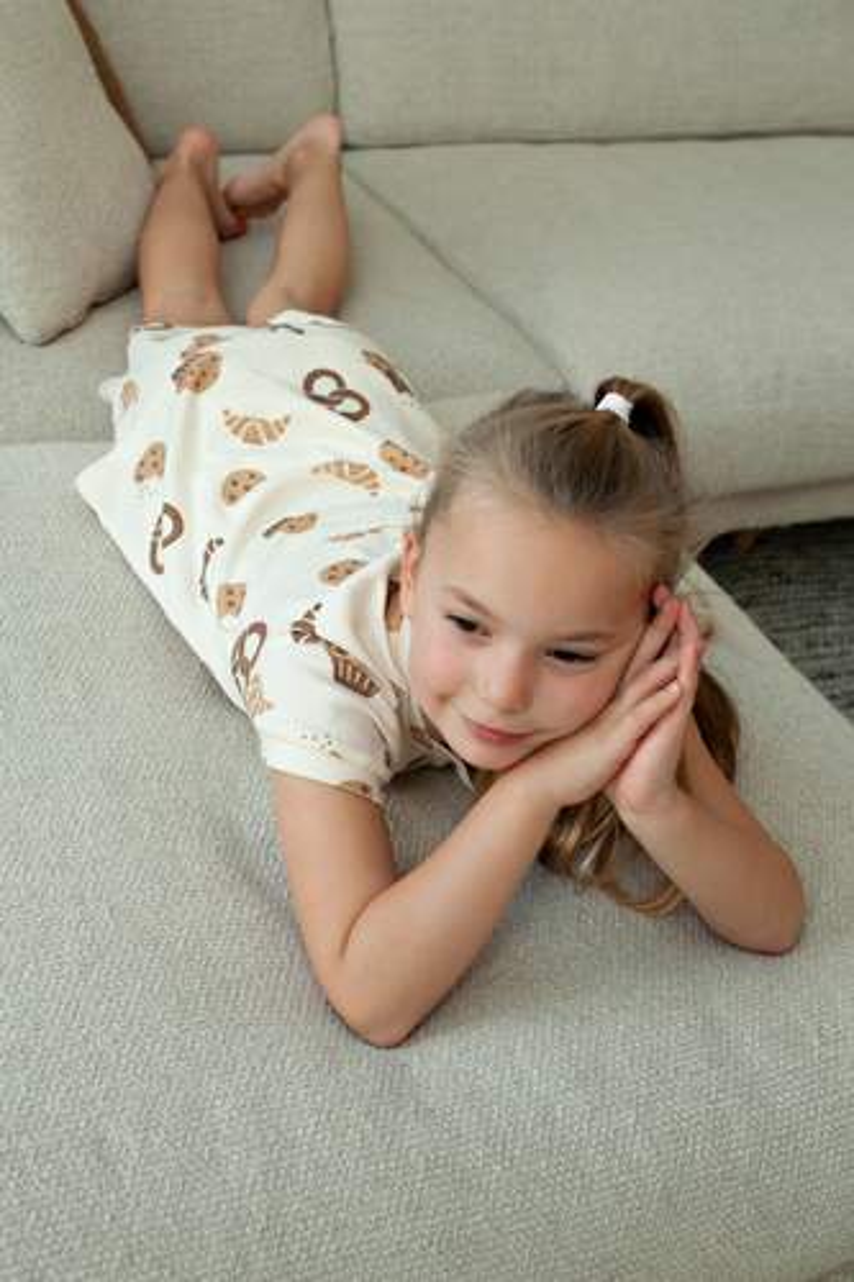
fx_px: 1780
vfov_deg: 39.6
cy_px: 641
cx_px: 427
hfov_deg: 27.0
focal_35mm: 50
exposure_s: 1/160
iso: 640
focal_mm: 50
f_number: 7.1
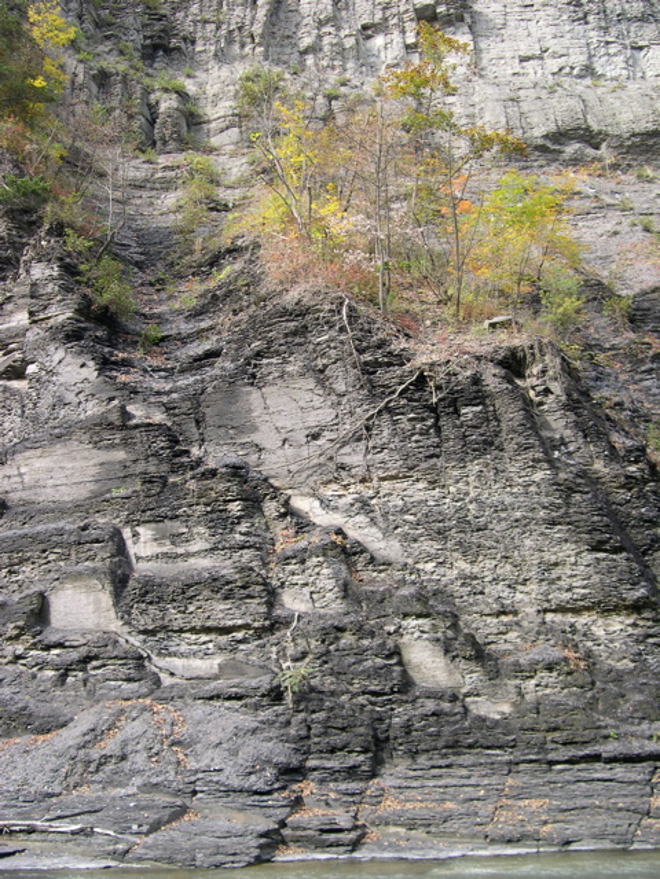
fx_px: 966
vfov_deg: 49.0
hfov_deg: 37.7
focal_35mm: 38
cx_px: 330
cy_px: 440
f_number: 2.8
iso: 100
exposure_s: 1/139
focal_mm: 8
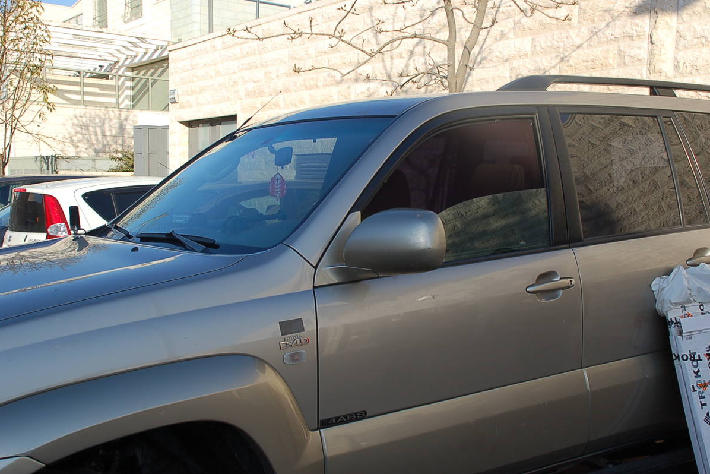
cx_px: 357
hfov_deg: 45.4
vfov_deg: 31.2
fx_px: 848
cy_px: 234
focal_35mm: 43
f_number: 7.1
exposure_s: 1/200
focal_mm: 28
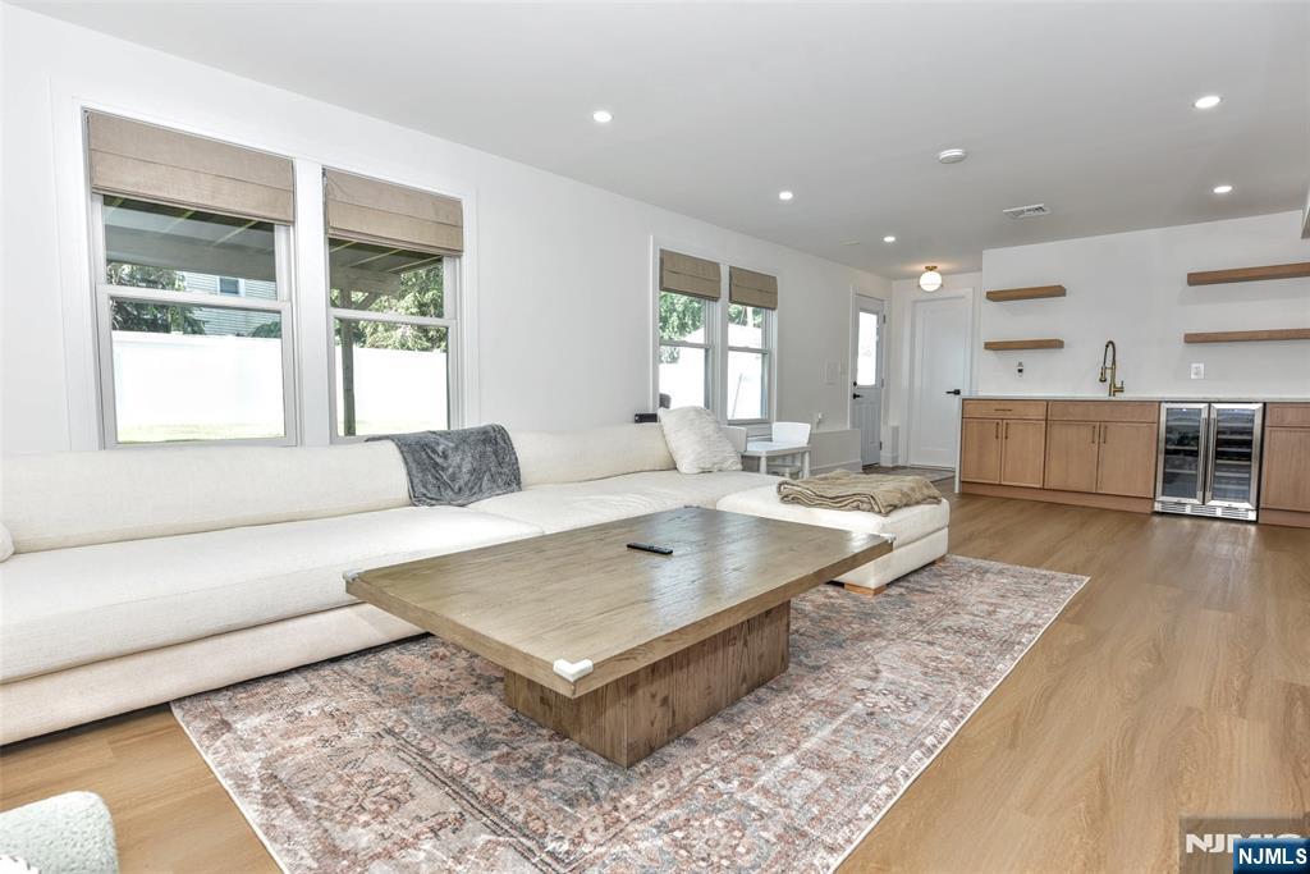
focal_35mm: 18
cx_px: 655
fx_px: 655
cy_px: 437
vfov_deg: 67.4
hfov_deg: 90.0
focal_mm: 18
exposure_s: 1/125
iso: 640
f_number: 5.6
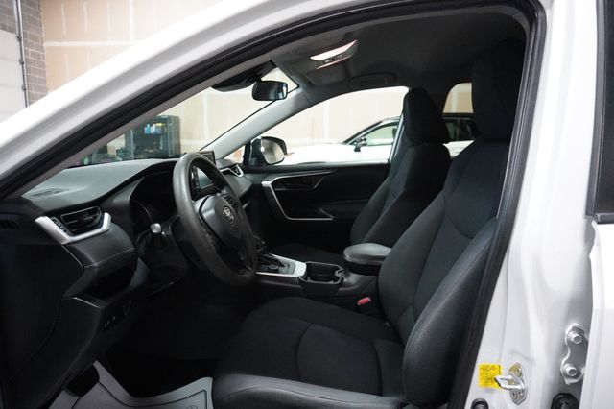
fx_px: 409
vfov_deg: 53.1
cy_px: 204
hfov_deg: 73.8
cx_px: 307
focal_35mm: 24
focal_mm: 16
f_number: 3.5
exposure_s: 1/125
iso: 6400
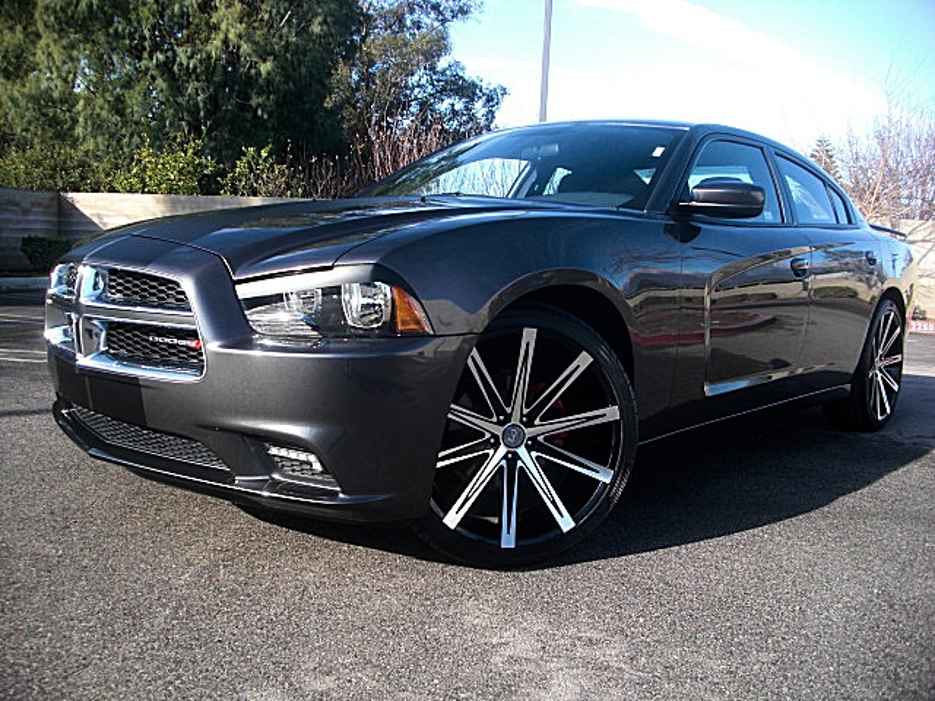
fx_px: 972
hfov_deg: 51.4
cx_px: 468
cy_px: 350
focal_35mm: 36
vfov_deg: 39.7
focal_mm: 6.3
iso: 50
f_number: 2.8
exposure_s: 1/200
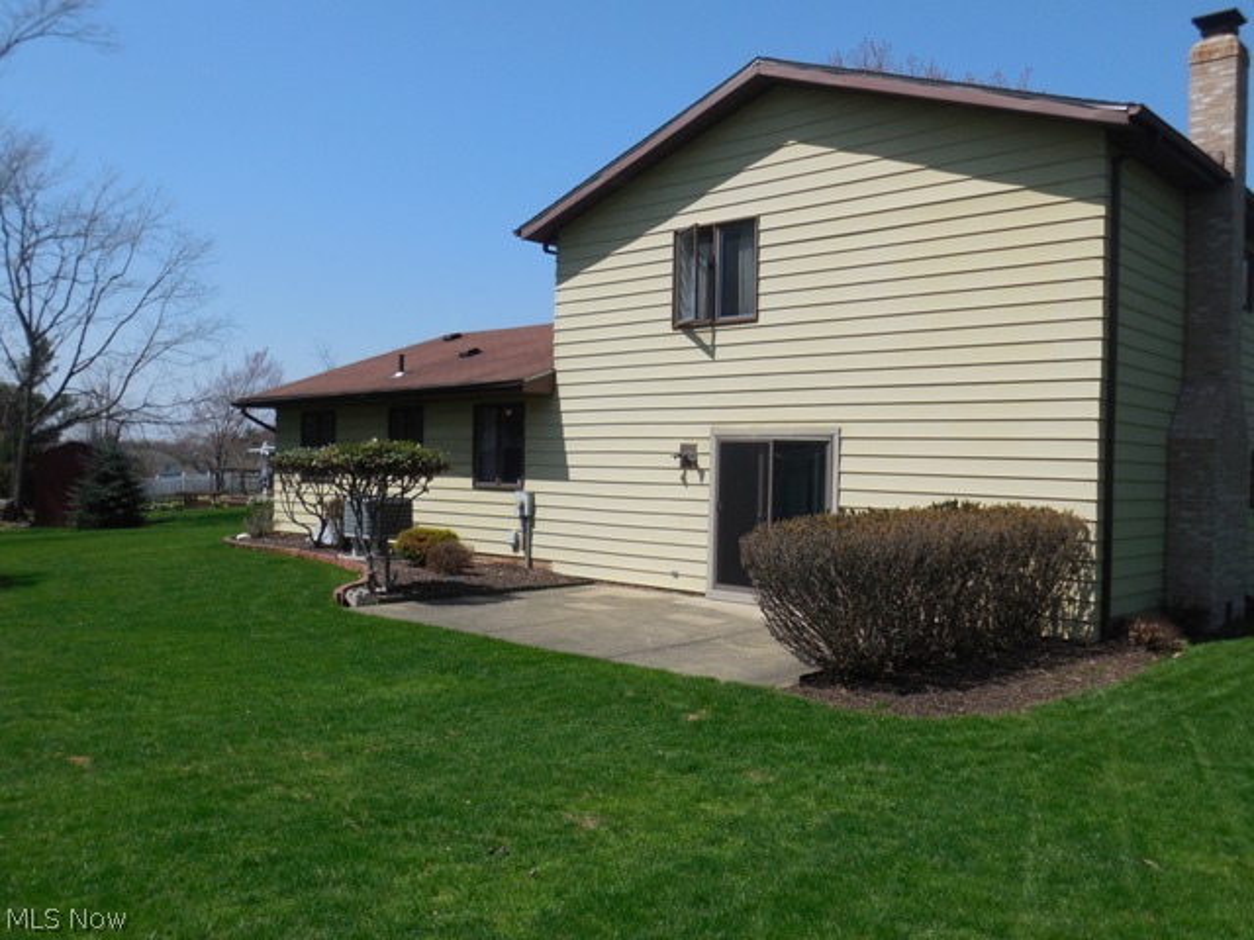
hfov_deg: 60.0
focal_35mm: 30
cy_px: 470
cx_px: 627
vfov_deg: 46.8
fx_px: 1087
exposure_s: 1/1600
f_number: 3.8
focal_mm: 5.3
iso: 125
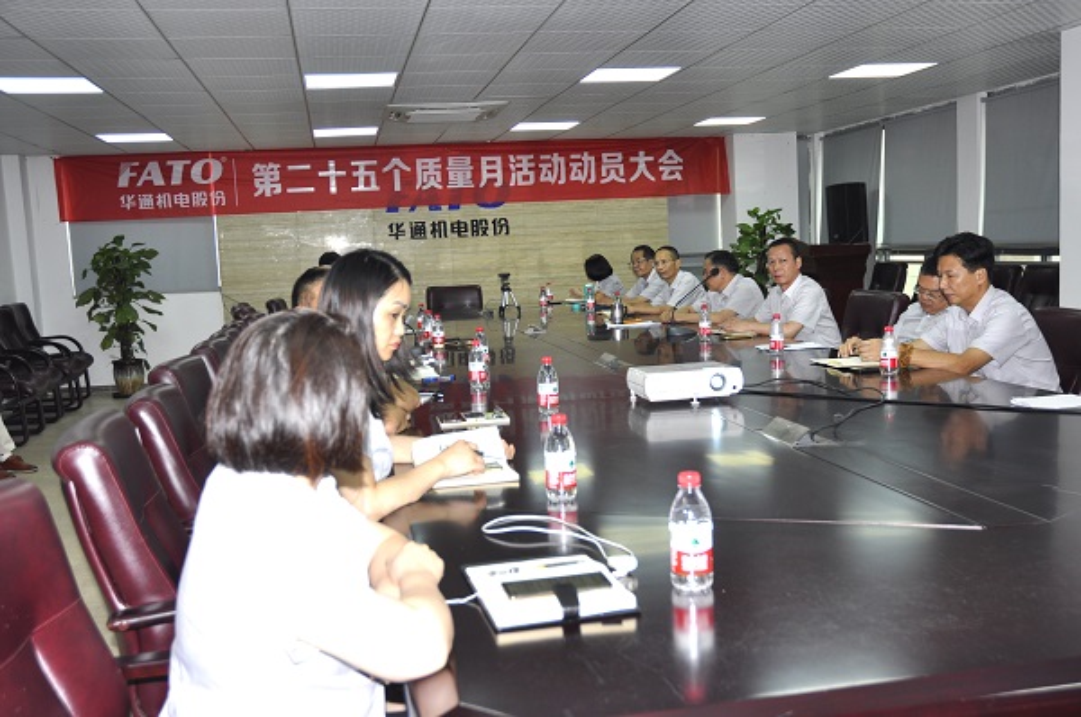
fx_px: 1124
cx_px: 540
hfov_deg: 51.4
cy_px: 358
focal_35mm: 38
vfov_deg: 35.4
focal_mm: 25
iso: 320
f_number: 3.8
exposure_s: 1/60
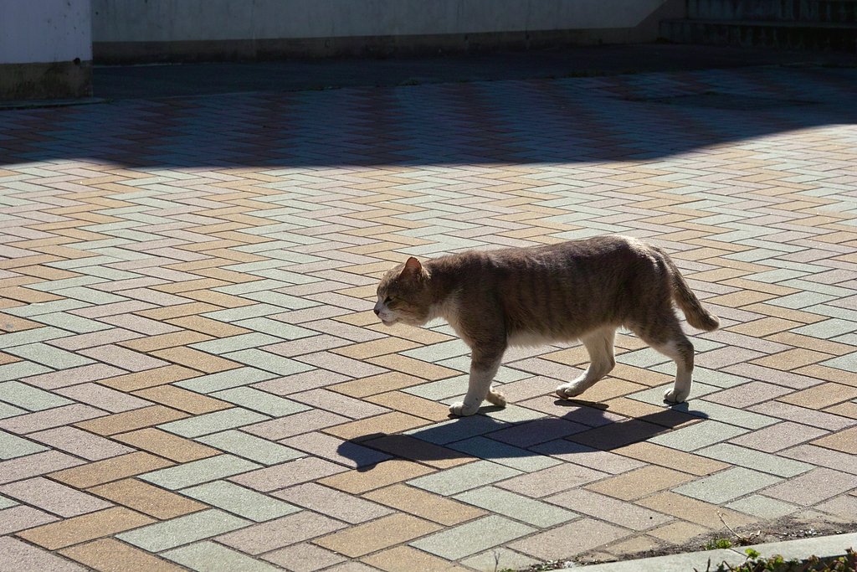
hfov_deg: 23.9
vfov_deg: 16.1
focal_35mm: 85
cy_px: 286
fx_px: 2024
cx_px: 428
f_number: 8
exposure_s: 1/500
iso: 100
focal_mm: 50
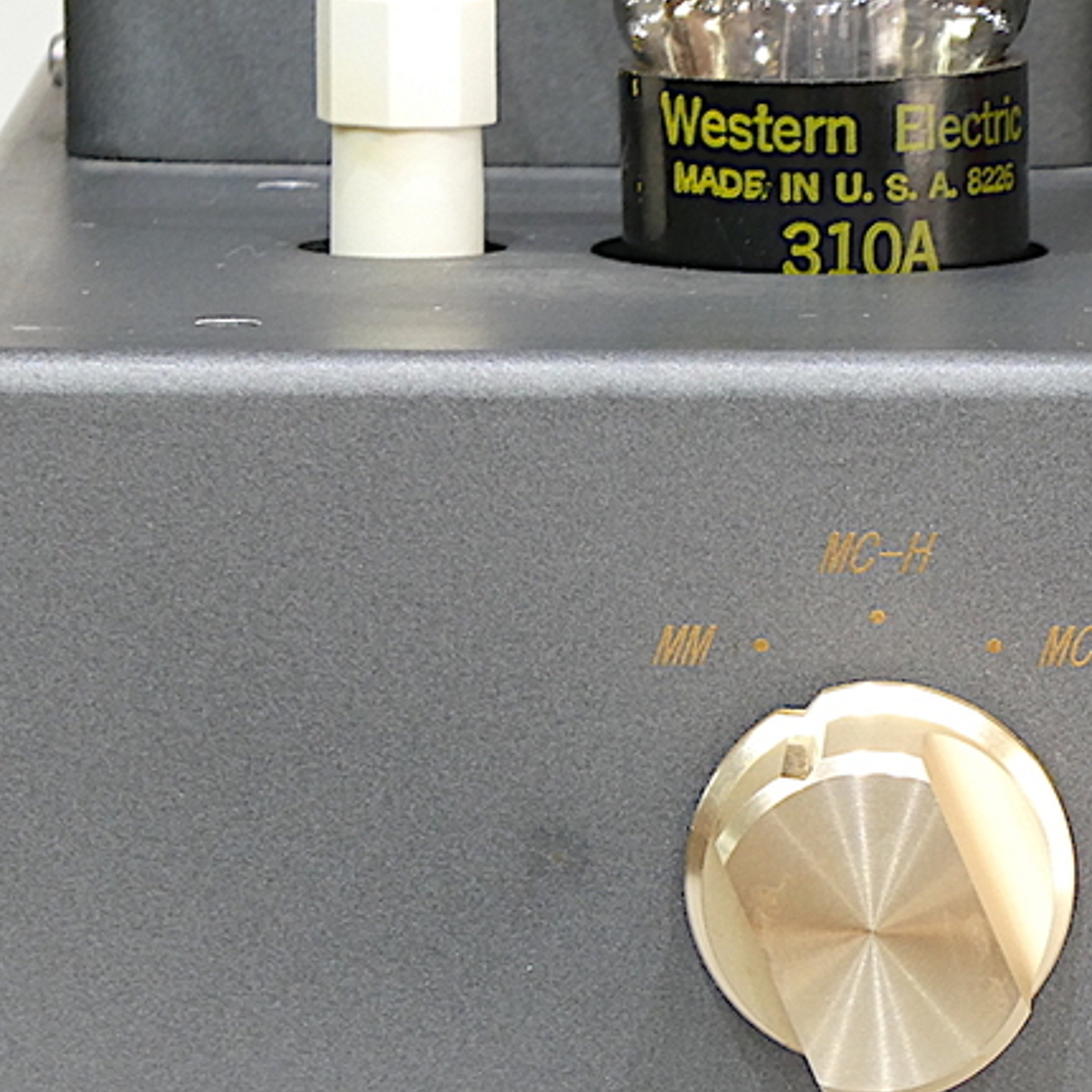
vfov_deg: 3.9
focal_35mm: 455
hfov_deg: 3.8
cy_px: 841
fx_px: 16239
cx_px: 1026
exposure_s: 1/5
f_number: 5.6
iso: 200
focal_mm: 41.4
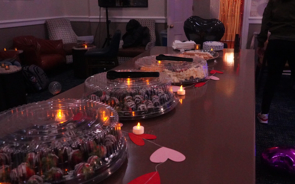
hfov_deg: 55.9
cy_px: 87
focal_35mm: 35
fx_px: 278
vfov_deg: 36.7
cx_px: 150
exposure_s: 1/80
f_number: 5
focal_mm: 21
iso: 16000
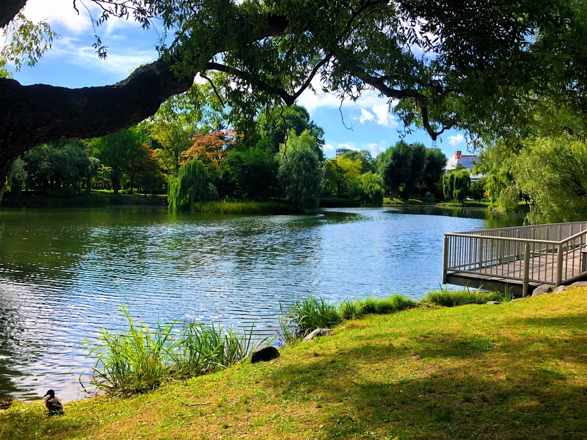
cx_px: 294
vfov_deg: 49.7
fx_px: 475
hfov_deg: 63.4
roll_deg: -0.9
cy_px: 220
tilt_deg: -2.7
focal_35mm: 28
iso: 20
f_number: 1.8
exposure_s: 1/607
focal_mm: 3.99
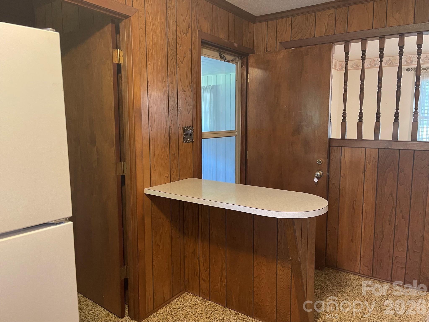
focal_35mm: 25
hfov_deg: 69.4
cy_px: 161
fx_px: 310
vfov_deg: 54.9
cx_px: 214
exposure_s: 1/40
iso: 400
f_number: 1.6
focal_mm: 5.1
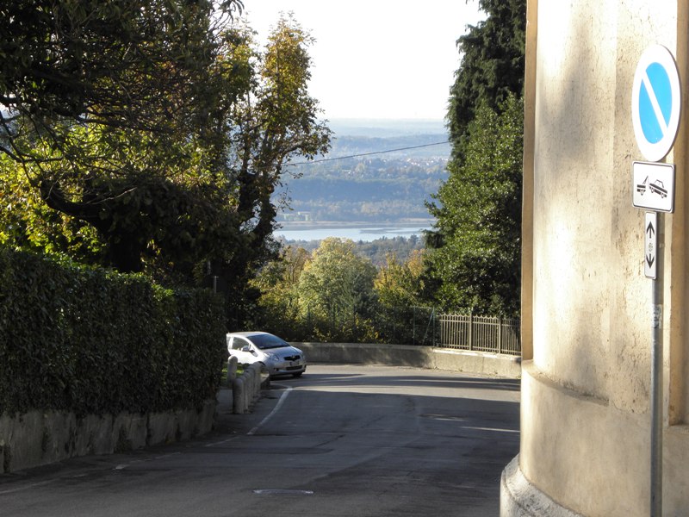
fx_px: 2707
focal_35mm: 136
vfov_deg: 10.9
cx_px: 344
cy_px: 258
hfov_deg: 14.5
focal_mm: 24.29
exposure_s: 1/160
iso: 64
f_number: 4.4
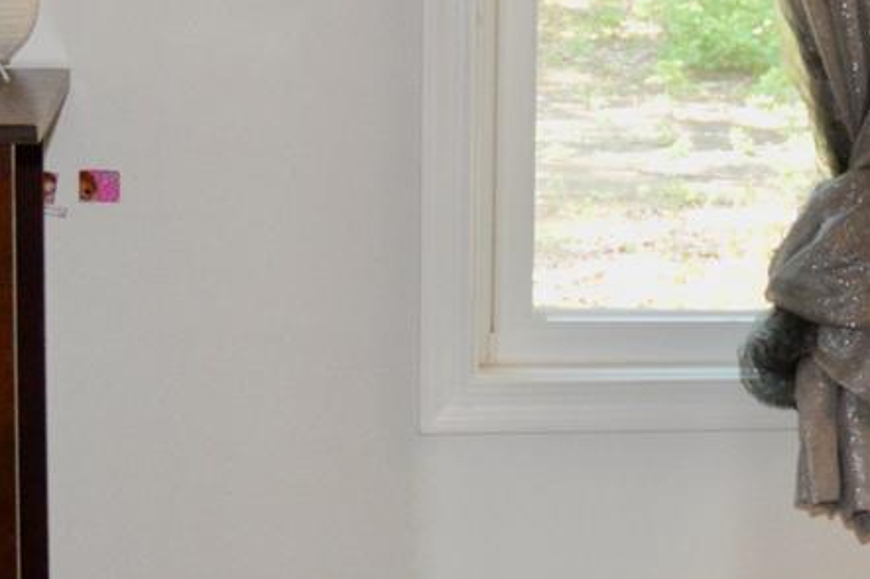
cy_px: 206
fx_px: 3018
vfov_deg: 10.9
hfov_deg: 16.0
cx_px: 941
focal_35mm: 125
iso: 900
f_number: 3.5
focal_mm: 18
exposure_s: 1/60
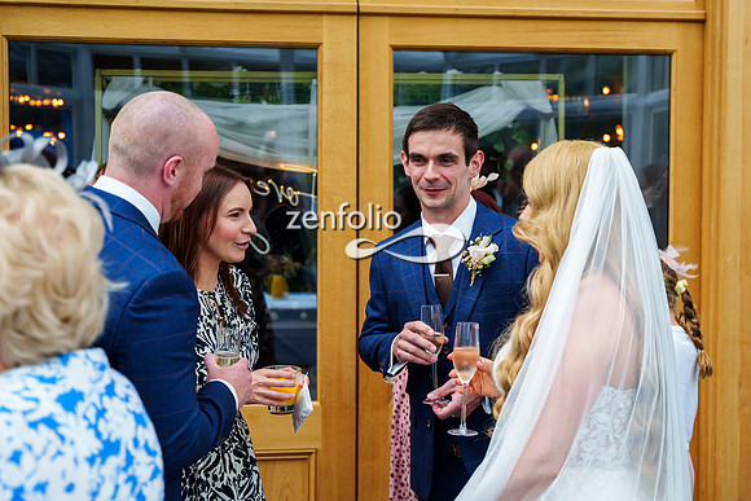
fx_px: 1234
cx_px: 448
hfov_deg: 33.8
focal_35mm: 59
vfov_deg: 22.9
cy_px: 204
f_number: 3.5
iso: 800
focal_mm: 49
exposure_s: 1/2500
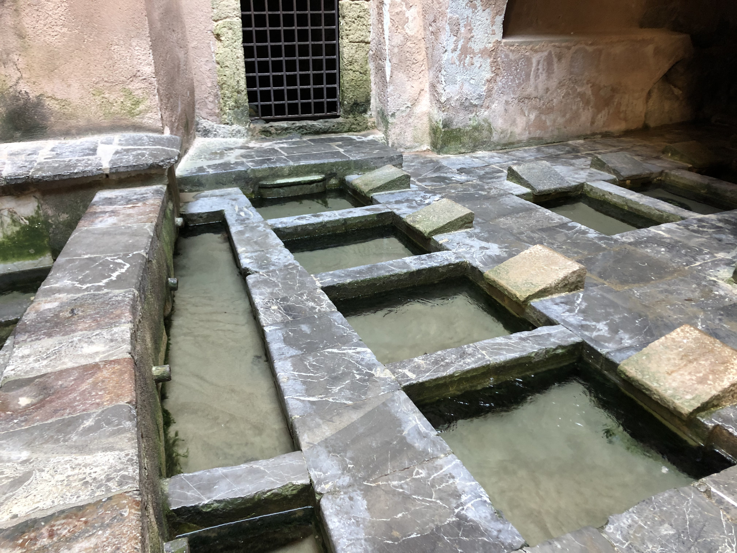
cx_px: 368
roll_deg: +1.0
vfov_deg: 49.7
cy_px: 276
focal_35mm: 28
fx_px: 596
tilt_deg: -25.5
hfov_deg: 63.4
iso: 64
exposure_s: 1/15
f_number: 1.8
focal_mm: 4
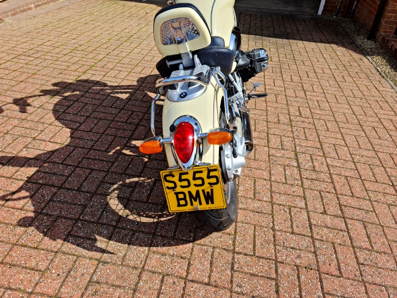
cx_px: 198
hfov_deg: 65.3
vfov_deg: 51.4
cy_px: 149
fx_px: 310
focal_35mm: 27
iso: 25
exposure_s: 1/667
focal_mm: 5.9
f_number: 2
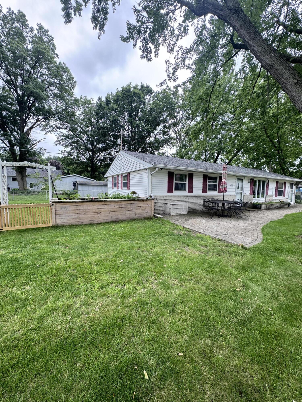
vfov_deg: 102.1
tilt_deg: -4.3
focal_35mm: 14
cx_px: 151
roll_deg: -1.4
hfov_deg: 85.7
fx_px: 163
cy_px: 201
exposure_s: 1/169
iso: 40
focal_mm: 2.22
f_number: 2.2
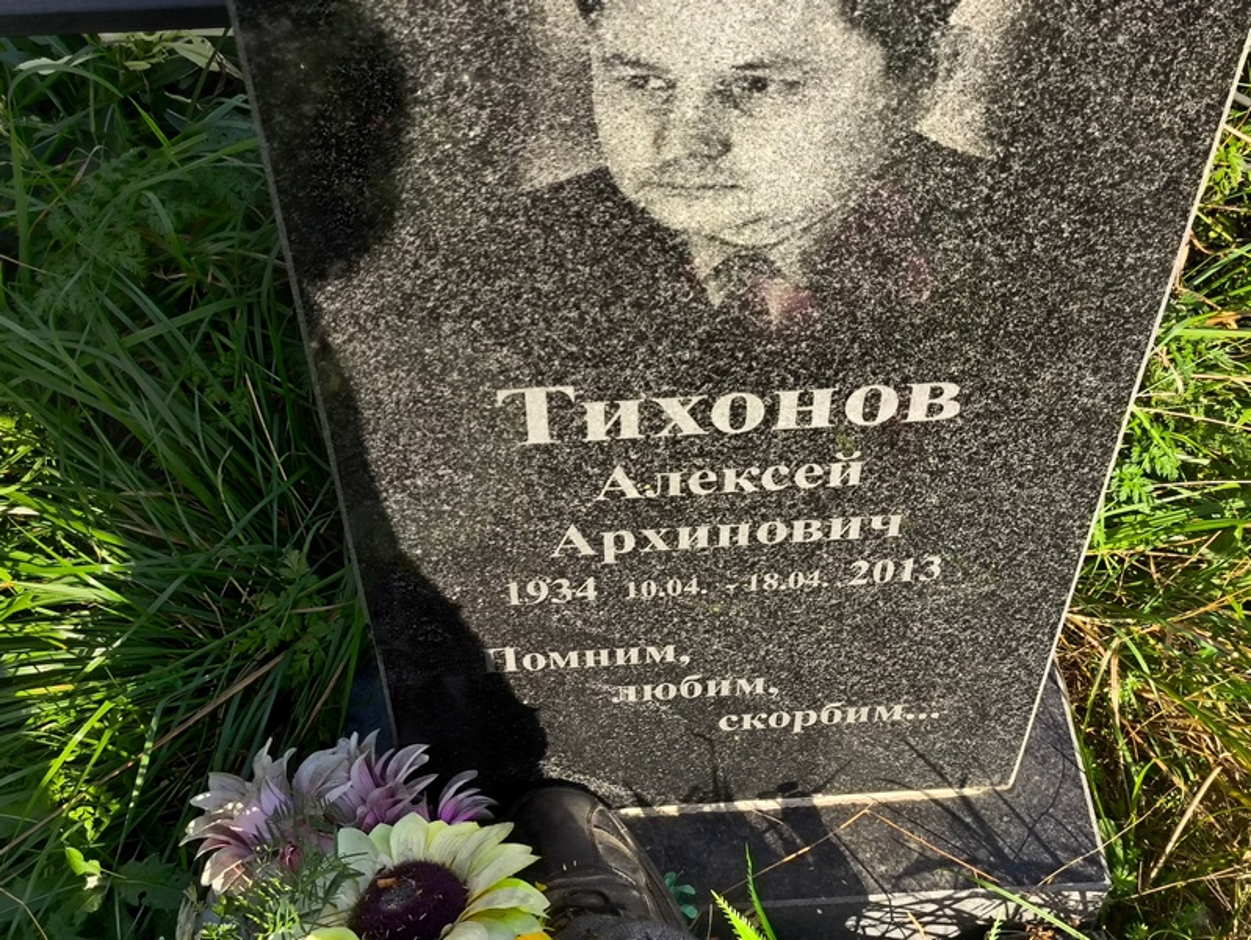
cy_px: 470
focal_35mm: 50
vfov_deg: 29.1
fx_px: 1808
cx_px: 626
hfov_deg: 38.2
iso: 50
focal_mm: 4.71
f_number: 1.7
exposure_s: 1/375
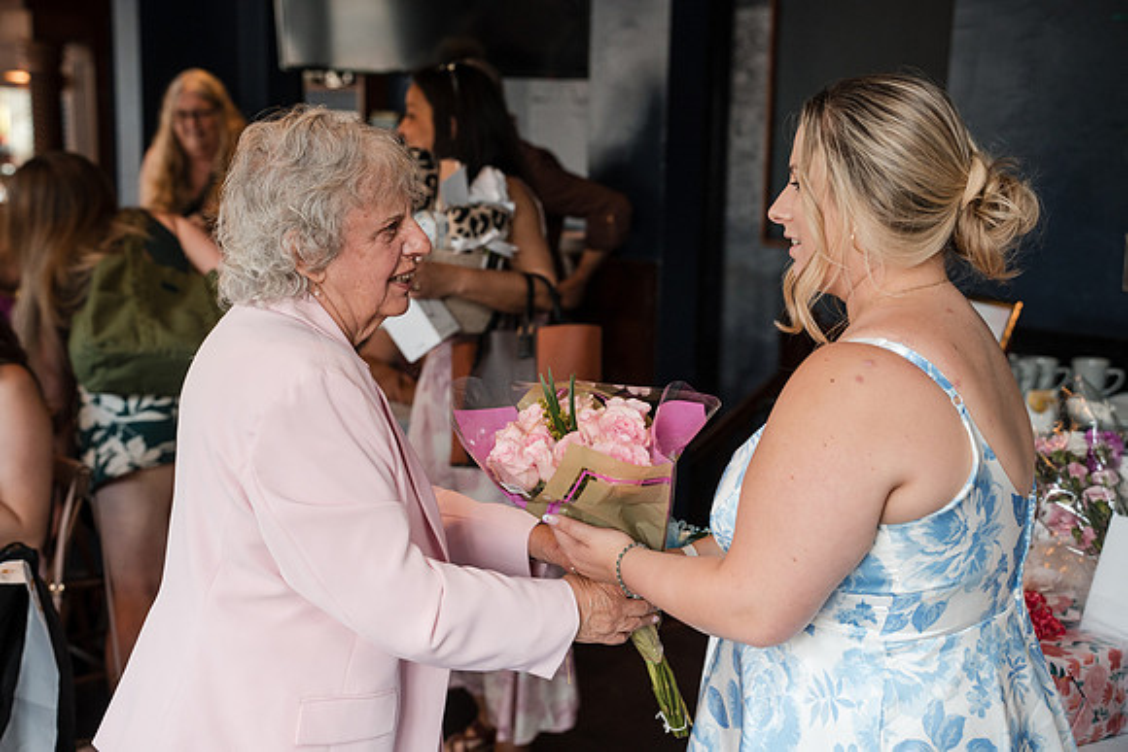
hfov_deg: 32.4
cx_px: 564
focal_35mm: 62
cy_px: 376
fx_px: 1943
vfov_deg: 21.9
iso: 1600
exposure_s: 1/250
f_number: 4
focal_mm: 62
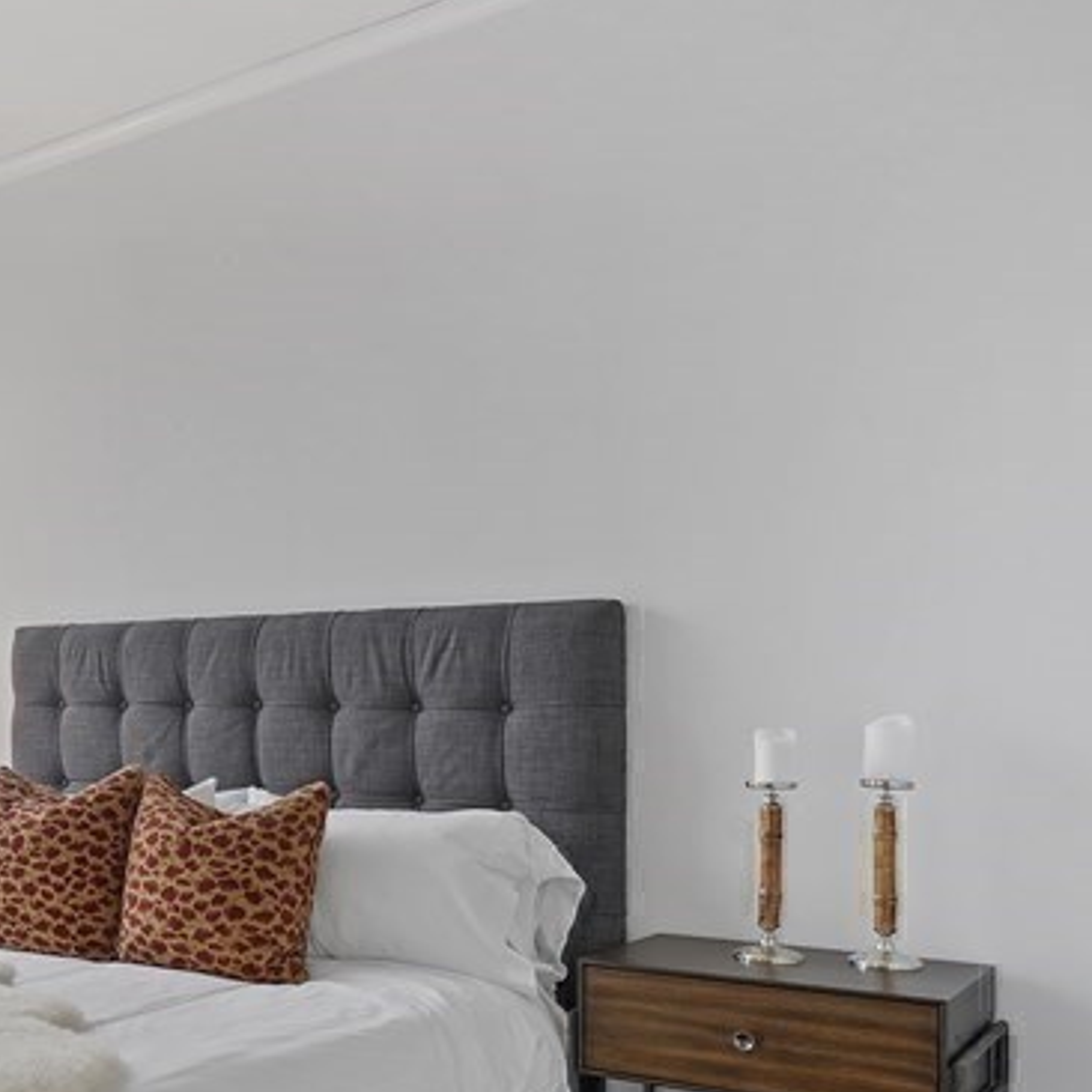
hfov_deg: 37.6
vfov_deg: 43.5
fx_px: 1356
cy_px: 694
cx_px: -72
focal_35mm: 38
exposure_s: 1/6
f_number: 9
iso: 800
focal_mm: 16
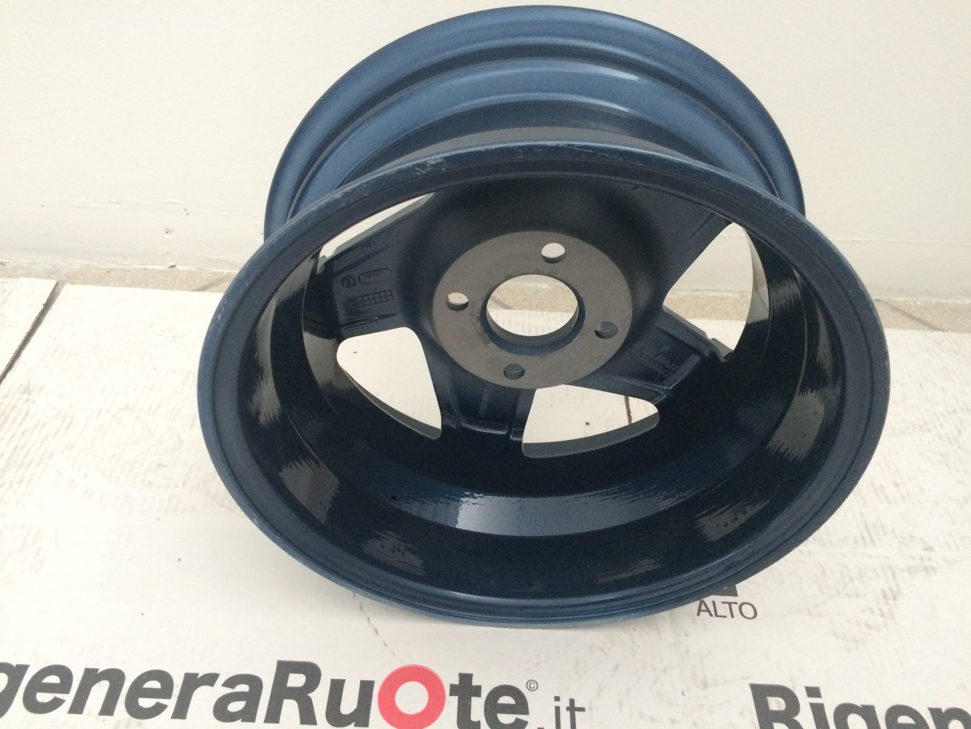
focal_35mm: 29
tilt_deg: -44.4
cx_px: 486
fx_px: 813
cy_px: 364
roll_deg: -6.1
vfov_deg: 48.2
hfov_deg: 61.7
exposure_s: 1/30
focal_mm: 4.15
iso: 250
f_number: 2.2
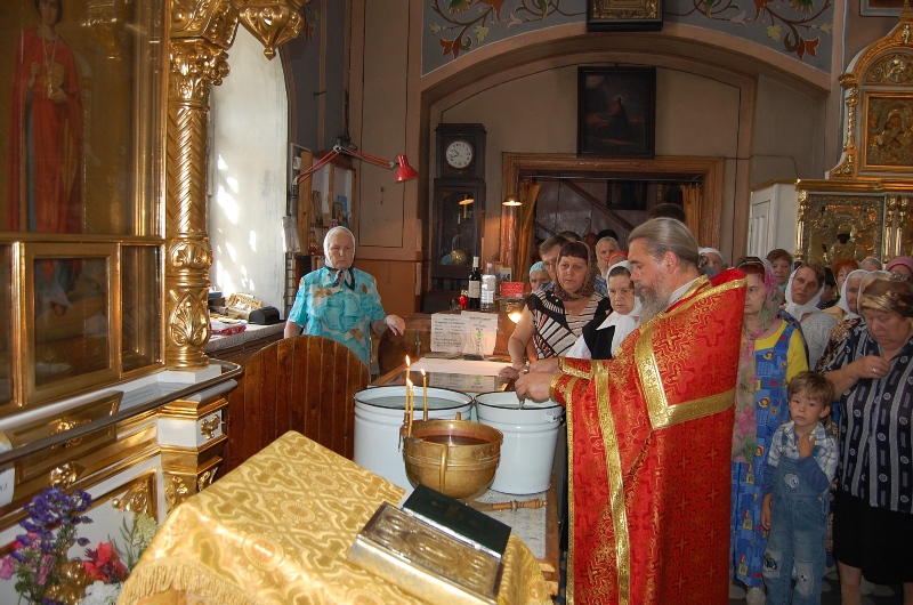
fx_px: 683
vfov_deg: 47.7
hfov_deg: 67.5
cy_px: 302
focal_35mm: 27
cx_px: 456
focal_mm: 18
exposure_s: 1/60
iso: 400
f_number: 3.5
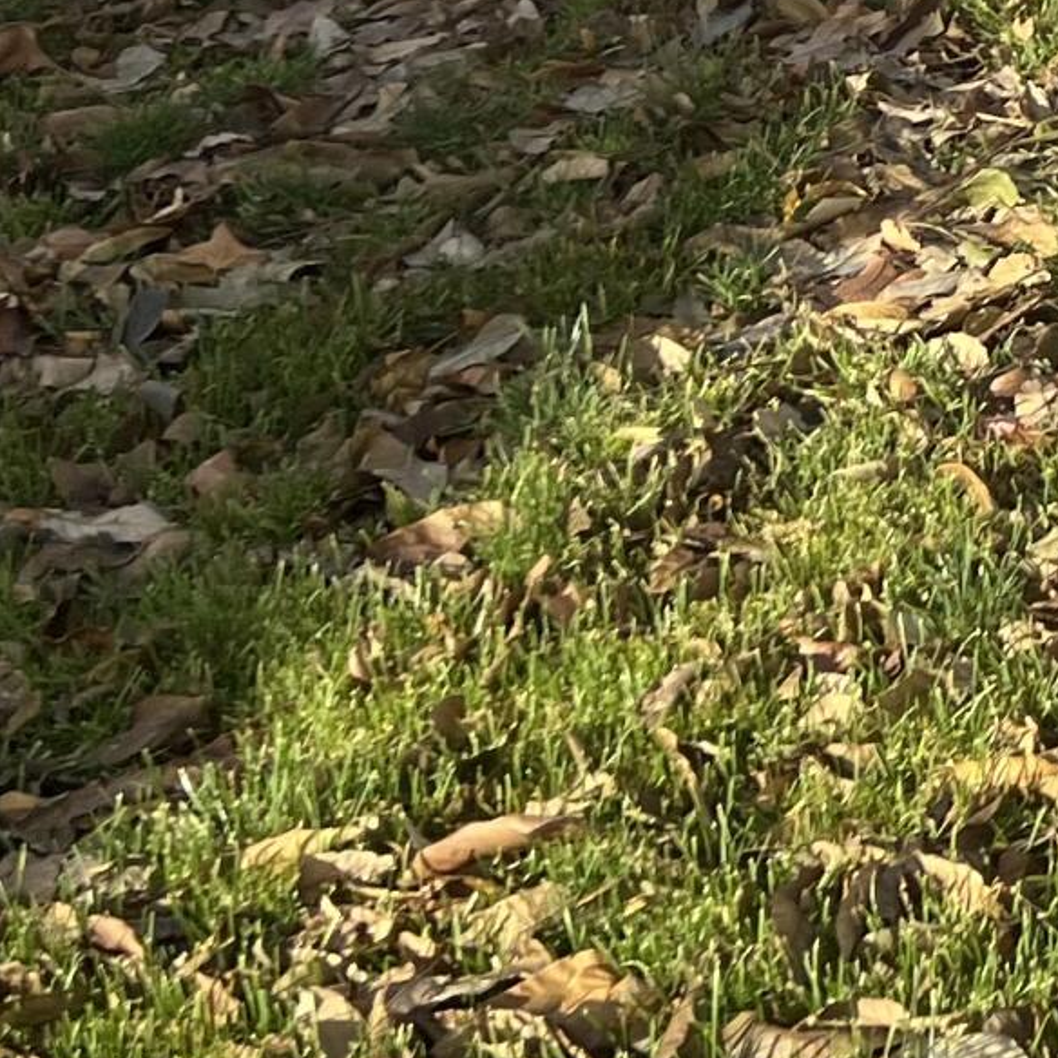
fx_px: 4080
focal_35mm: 118
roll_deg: +2.4
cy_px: -362
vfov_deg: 14.1
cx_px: 1757
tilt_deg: -13.2
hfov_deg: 13.6
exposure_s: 1/2695
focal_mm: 5.7
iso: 50
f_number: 1.5
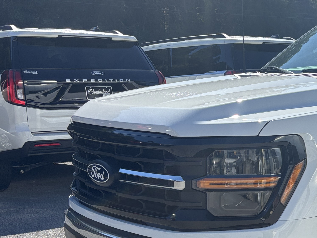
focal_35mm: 70
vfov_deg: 20.8
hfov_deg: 24.5
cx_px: 403
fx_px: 641
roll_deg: +0.3
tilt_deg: -11.1
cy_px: 180
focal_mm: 5.96
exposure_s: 1/2571
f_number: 1.6
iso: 50
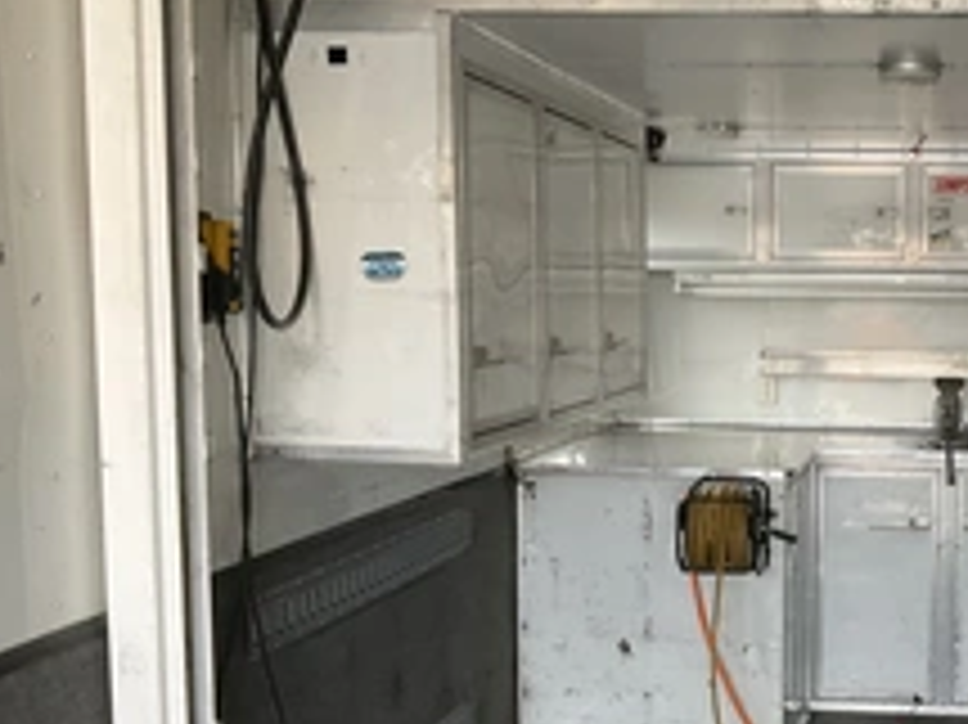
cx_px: 860
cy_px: 481
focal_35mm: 54
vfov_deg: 26.9
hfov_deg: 33.8
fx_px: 1509
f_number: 1.8
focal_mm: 3
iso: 64
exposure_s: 1/120
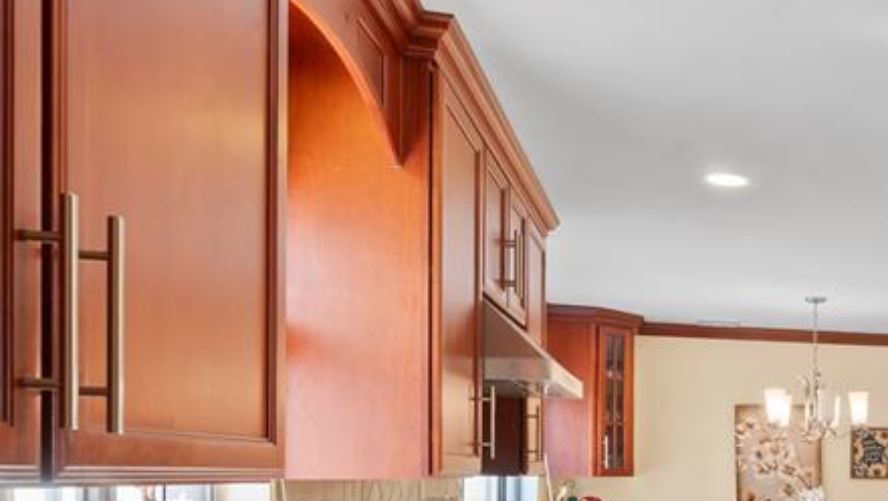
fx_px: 919
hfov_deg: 40.0
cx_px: 1015
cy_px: 474
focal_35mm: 39
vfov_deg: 29.0
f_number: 9
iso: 160
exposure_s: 1/1.67
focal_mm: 16
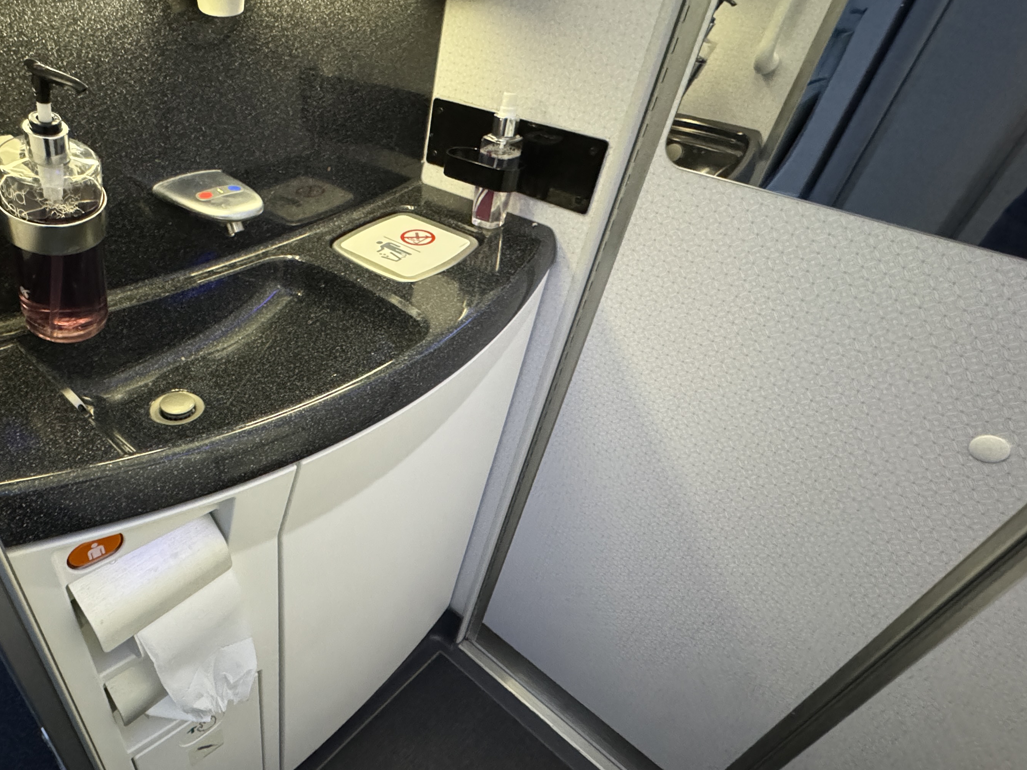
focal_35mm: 21
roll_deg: -2.8
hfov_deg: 75.8
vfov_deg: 63.3
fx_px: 623
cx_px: 320
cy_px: 420
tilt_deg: -39.4
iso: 1250
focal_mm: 2.22
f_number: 2.2
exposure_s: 1/56
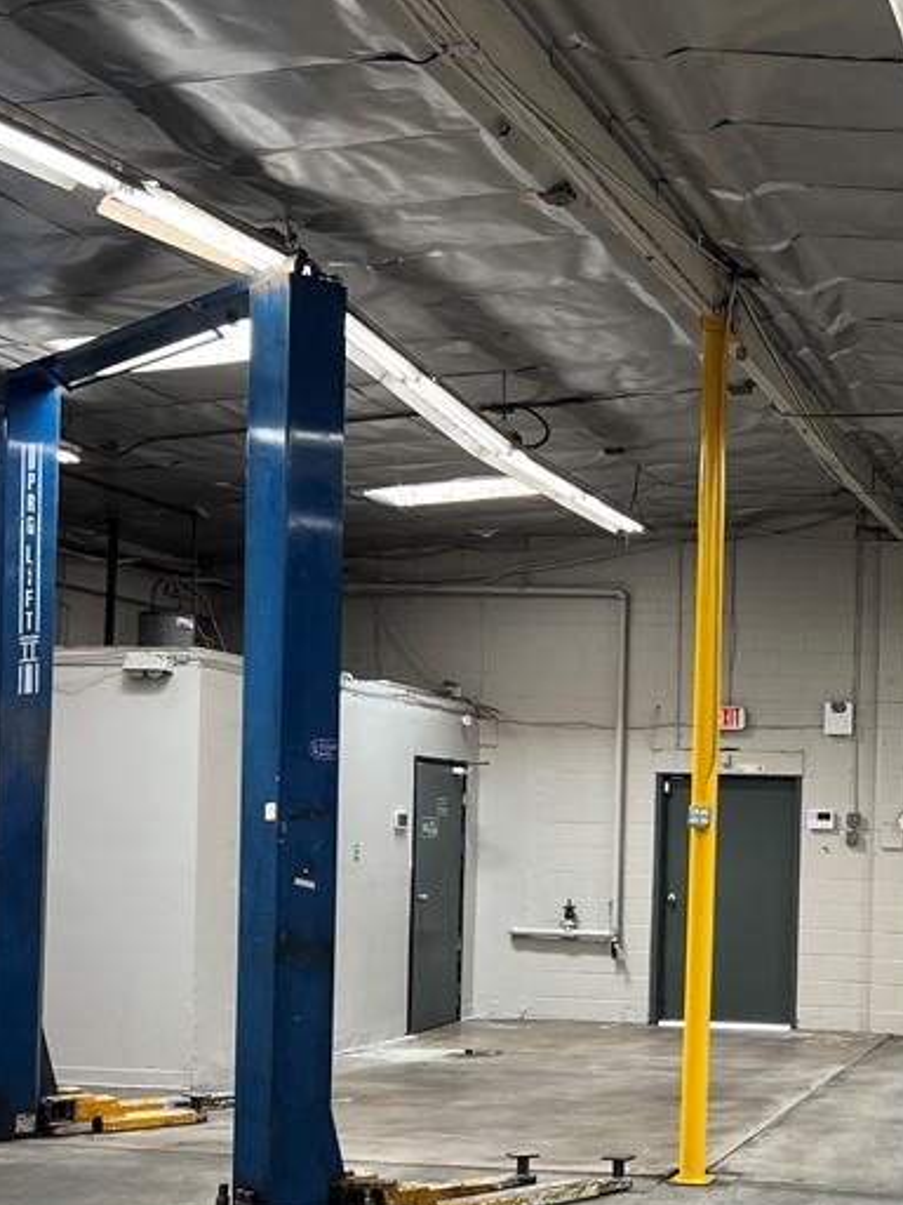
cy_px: 821
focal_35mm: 52
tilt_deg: +0.3
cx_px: 894
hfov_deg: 26.6
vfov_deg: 36.4
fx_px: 1809
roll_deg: -0.8
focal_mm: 5.7
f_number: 1.5
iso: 64
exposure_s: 1/60
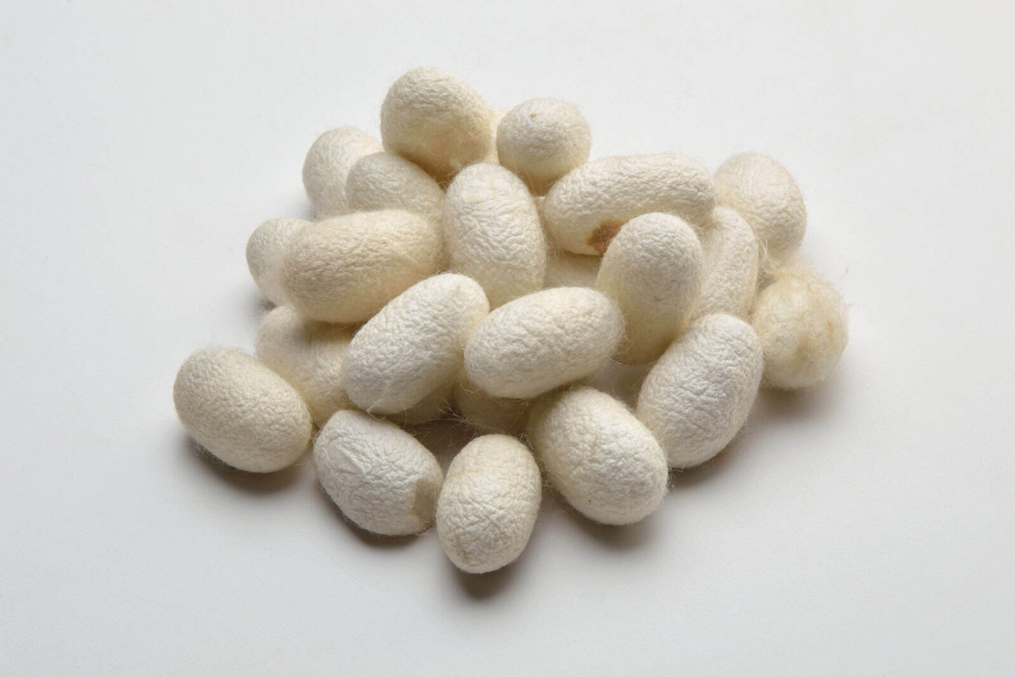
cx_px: 508
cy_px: 338
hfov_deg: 13.0
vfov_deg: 8.7
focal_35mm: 158
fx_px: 4441
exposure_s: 1/200
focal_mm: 105
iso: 100
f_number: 25
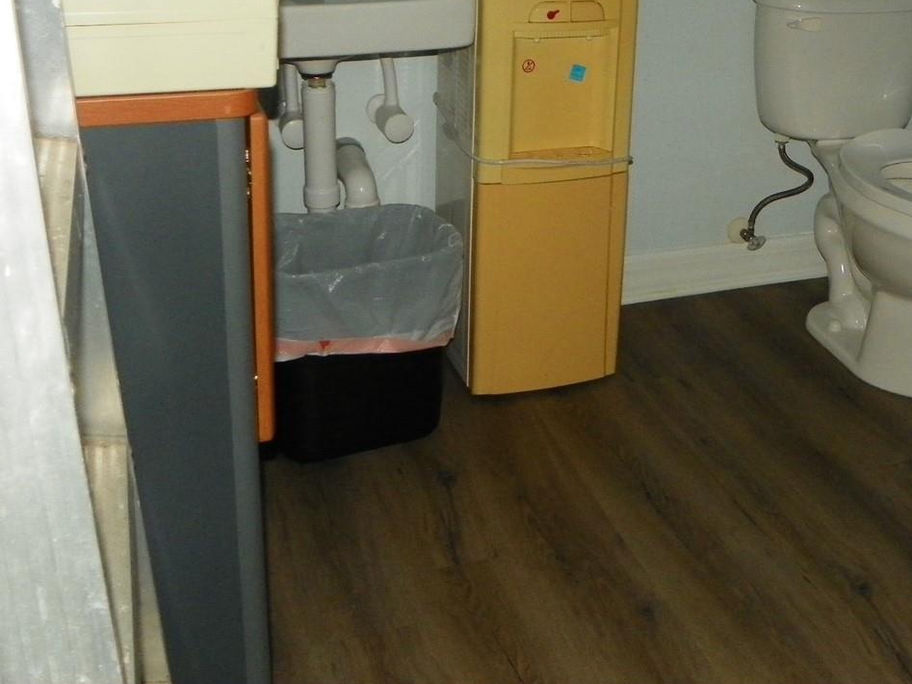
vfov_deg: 28.8
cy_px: 109
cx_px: 724
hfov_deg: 37.6
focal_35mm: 49
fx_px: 1291
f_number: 2.8
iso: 200
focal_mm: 5.2
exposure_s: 1/125
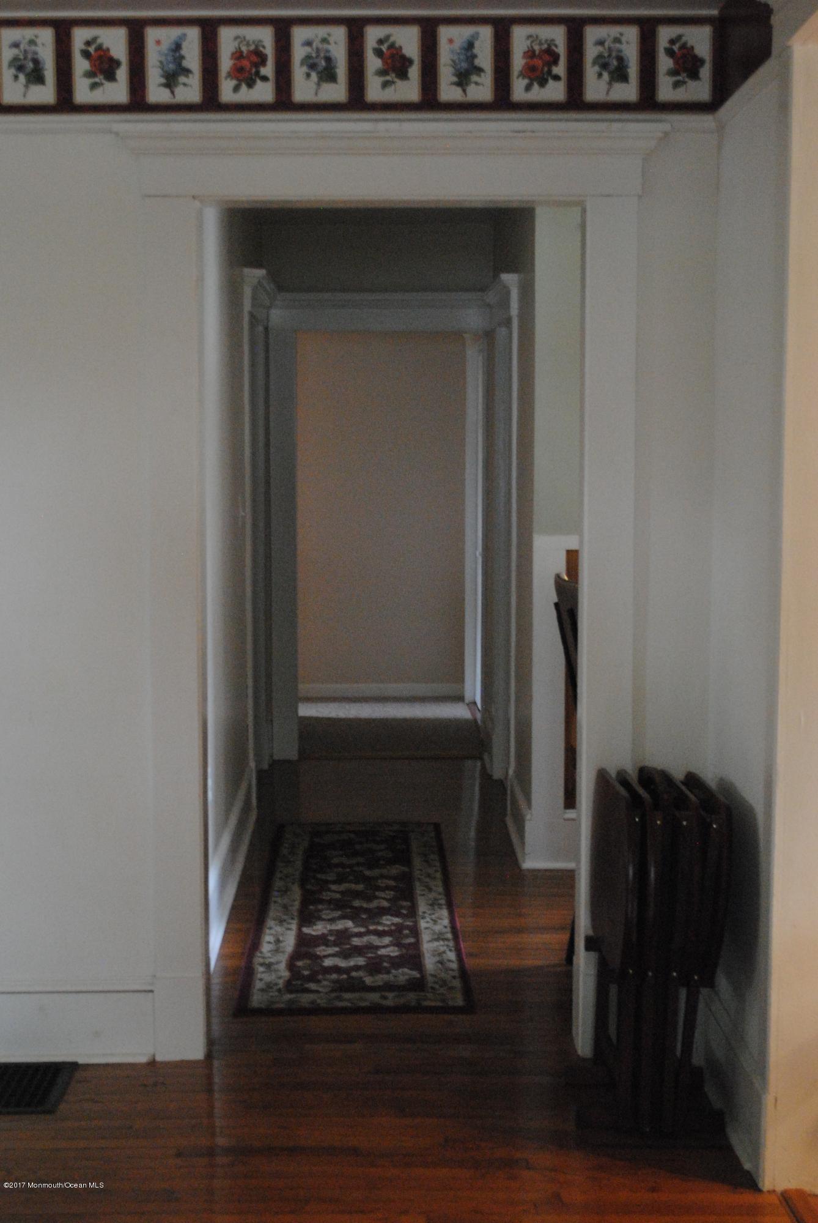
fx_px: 1733
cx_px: 409
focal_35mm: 51
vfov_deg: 38.8
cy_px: 612
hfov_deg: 26.6
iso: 1600
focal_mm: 34
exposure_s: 1/15
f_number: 5
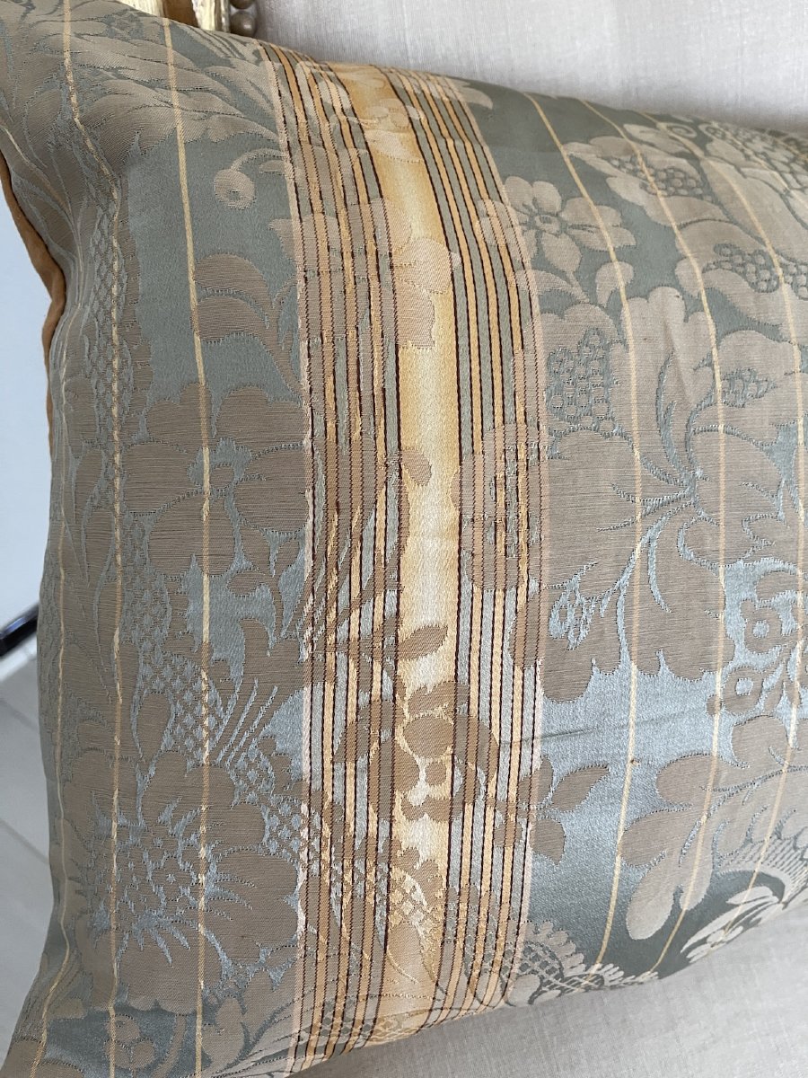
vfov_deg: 69.4
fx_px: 778
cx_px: 404
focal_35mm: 25
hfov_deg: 54.9
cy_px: 539
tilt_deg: -44.7
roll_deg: -13.2
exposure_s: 1/92
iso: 125
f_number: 1.6
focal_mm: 5.1
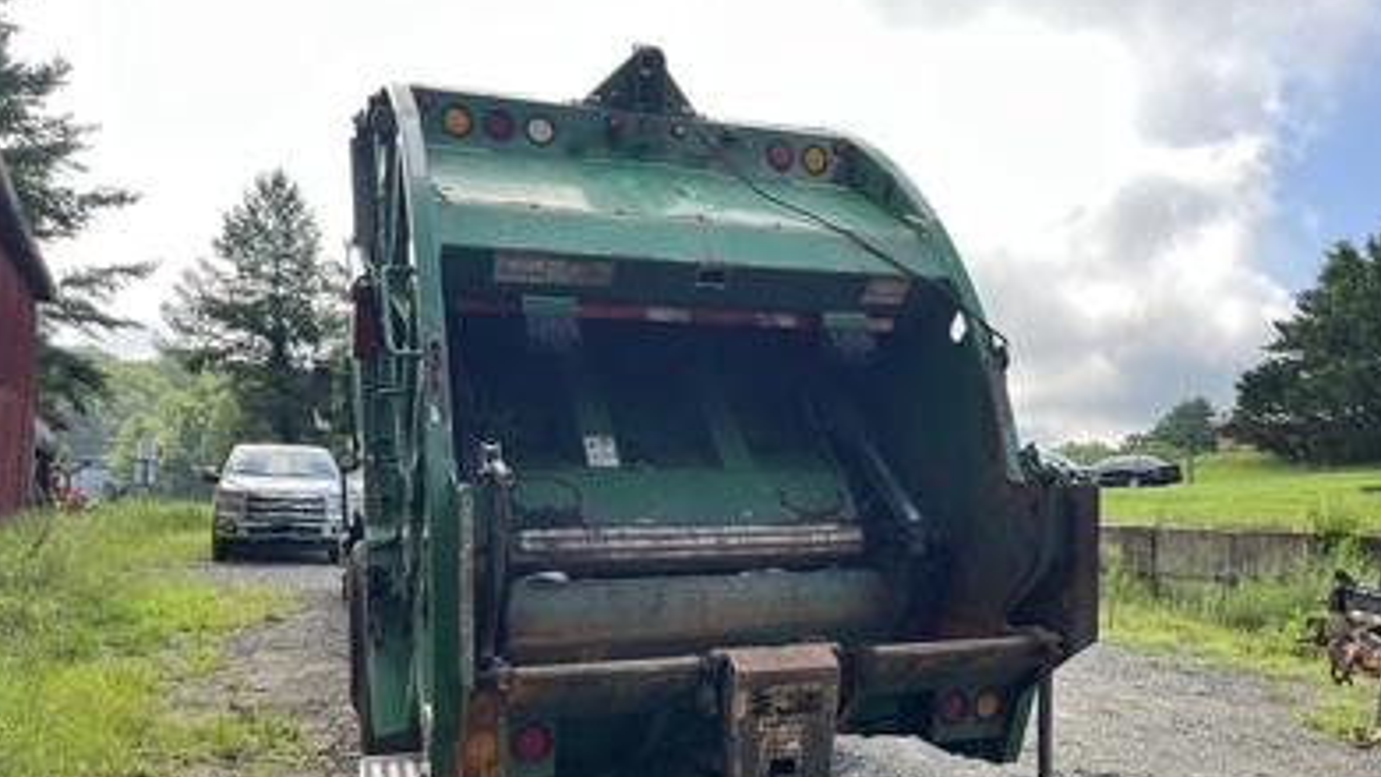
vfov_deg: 39.8
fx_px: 1062
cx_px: 696
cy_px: 509
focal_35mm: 29
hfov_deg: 66.1
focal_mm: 5.1
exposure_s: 1/777
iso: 50
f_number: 1.6
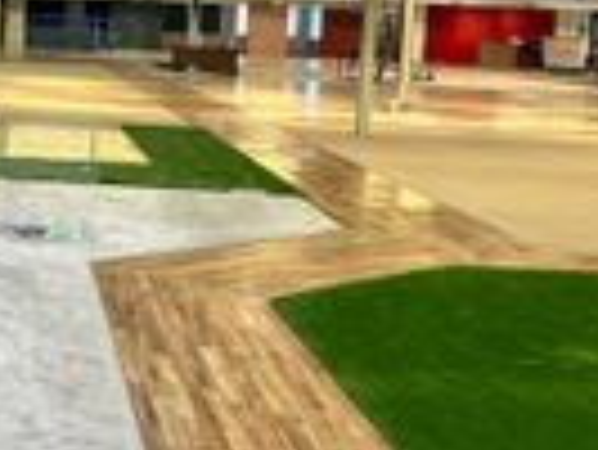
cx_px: -58
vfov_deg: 18.6
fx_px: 1349
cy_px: 50
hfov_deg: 23.5
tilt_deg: -1.9
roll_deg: -2.4
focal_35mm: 78
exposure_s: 1/100
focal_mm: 5.7
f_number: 1.5
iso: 100
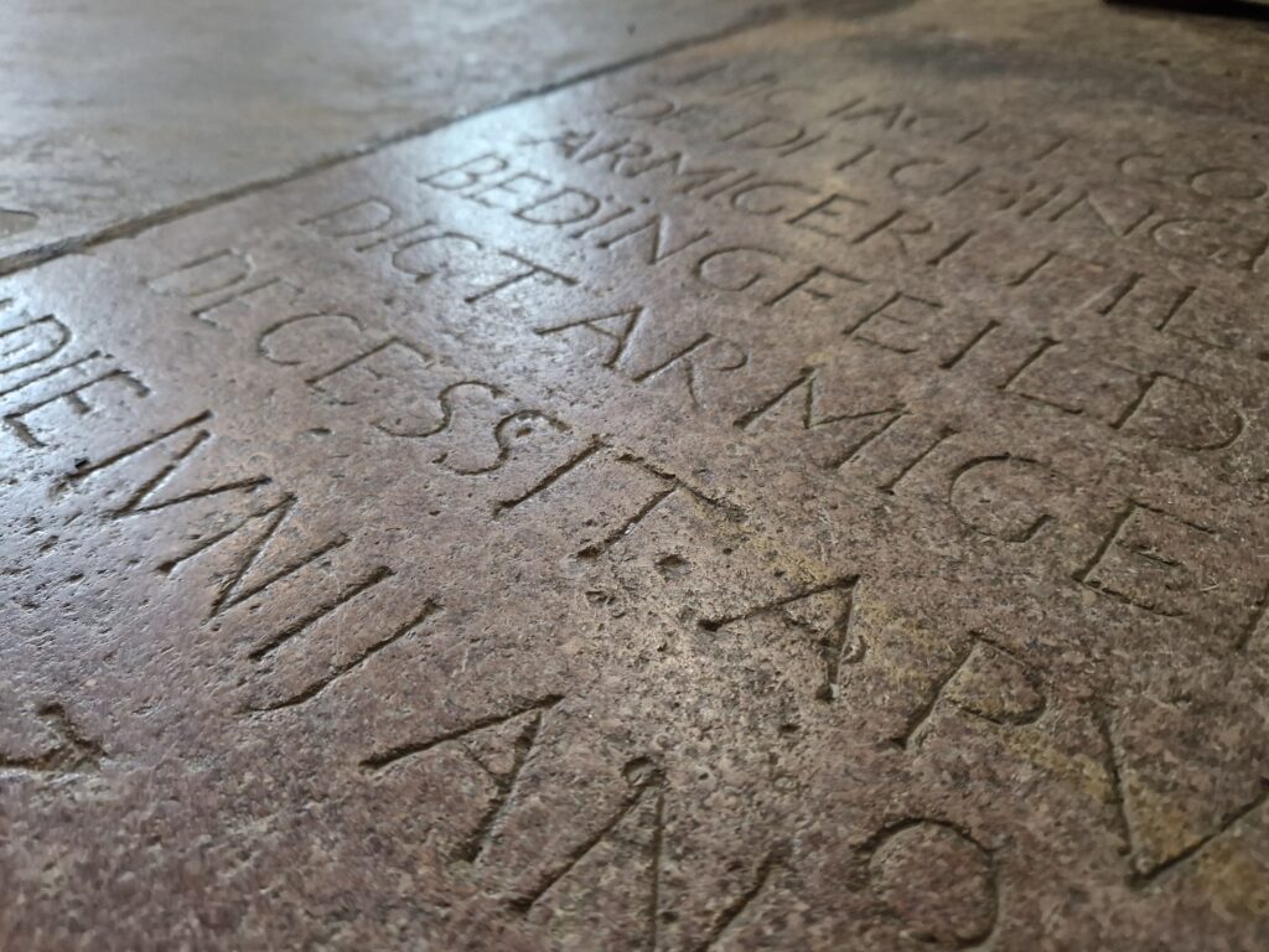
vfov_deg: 58.9
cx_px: 634
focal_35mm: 23
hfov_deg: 73.9
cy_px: 476
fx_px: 843
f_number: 1.8
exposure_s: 1/100
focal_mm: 5.4
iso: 320
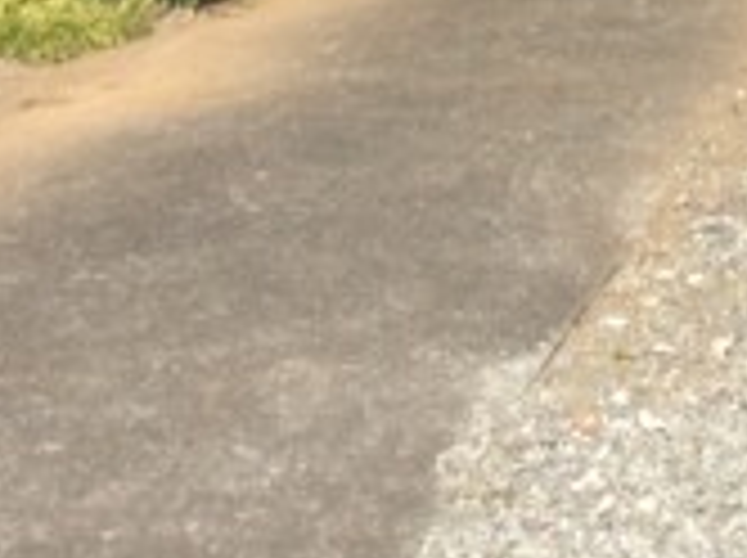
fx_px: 3318
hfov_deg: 12.7
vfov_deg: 8.9
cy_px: -648
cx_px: 774
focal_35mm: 154
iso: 32
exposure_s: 1/1021
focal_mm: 3.3
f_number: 2.4
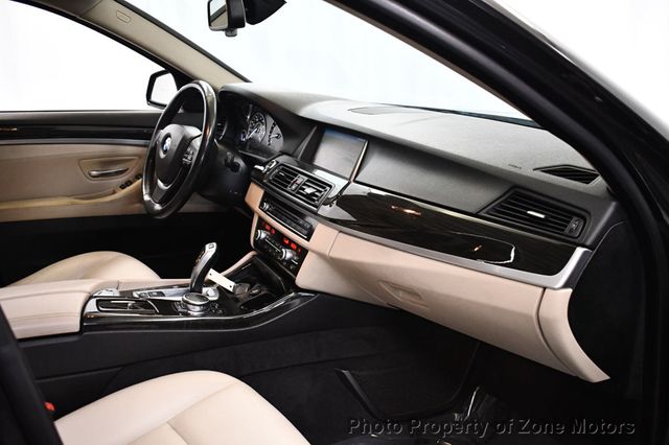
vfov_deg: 36.8
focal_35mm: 36
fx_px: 669
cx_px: 334
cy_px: 222
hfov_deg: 53.2
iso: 3200
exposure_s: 1/125
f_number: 4
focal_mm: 24
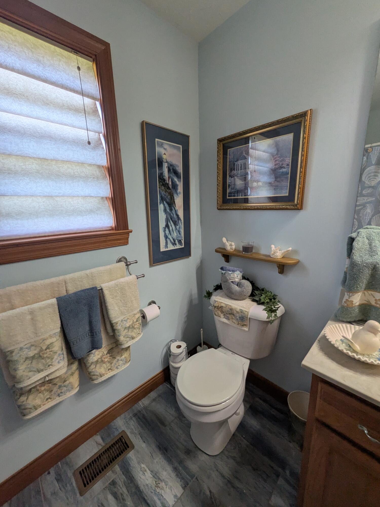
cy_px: 254
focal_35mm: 14
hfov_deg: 85.7
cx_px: 190
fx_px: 205
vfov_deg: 102.1
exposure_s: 1/120
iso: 150
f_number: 2.2
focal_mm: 1.83
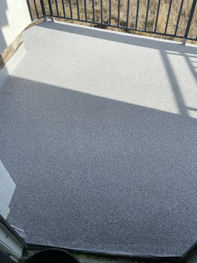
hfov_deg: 51.4
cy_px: 127
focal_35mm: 27
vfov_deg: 65.3
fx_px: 205
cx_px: 101
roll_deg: +2.9
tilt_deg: -44.7
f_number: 1.6
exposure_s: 1/2882
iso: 32
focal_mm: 4.2
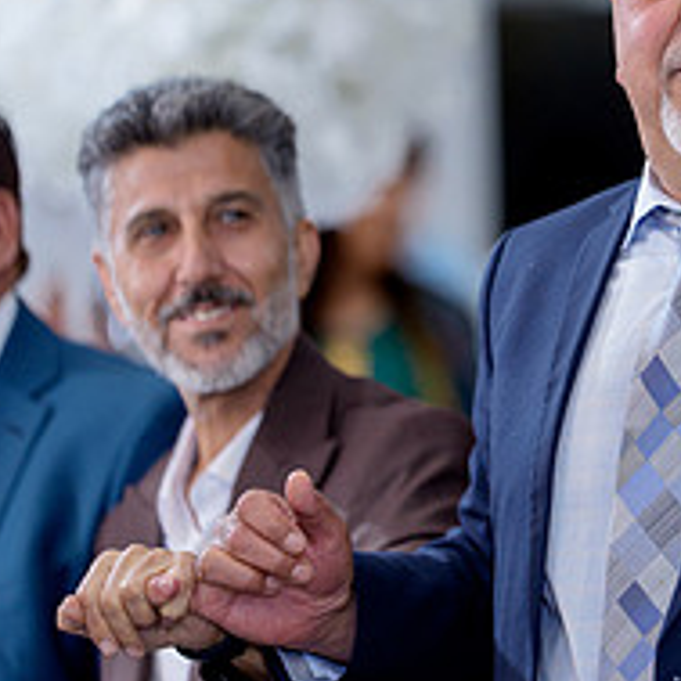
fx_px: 7011
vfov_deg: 5.6
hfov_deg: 5.5
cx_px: 814
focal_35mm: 315
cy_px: 240
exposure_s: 1/200
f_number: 2
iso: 640
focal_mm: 121
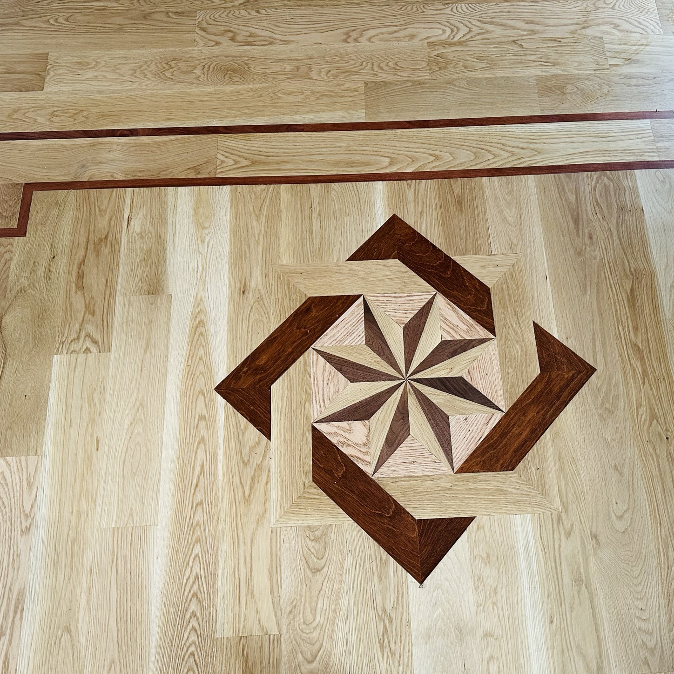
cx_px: 378
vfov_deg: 54.0
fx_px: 661
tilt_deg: -70.3
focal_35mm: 30
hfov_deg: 53.9
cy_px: 337
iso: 320
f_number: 1.78
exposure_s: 1/60
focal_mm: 6.86
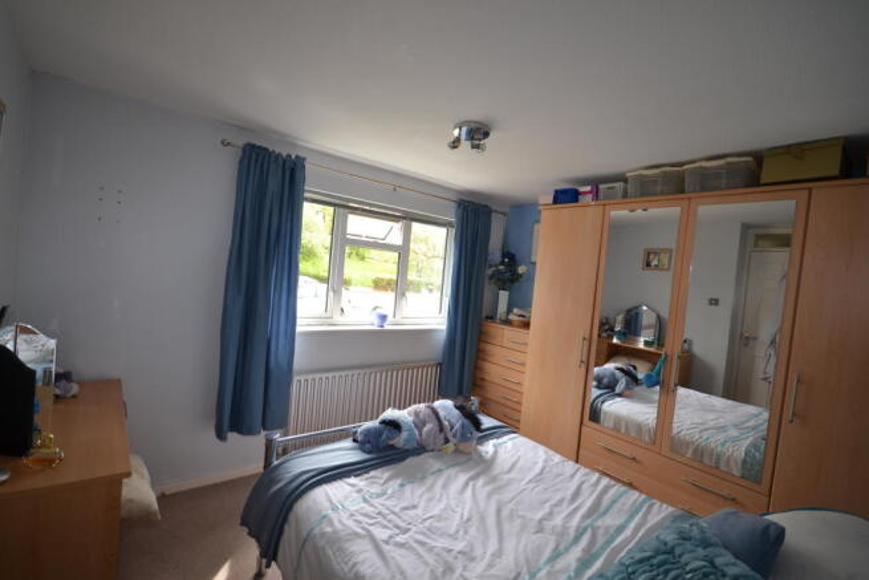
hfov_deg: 100.4
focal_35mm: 15
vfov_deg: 77.4
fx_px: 362
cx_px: 434
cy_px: 290
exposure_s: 1/100
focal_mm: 10
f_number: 5
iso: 400
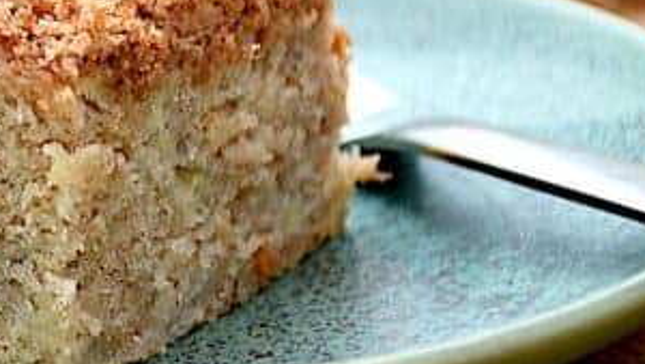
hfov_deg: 6.3
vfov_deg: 3.6
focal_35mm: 340
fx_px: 5817
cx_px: -49
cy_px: 9
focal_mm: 85
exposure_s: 1/60
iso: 360
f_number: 5.3
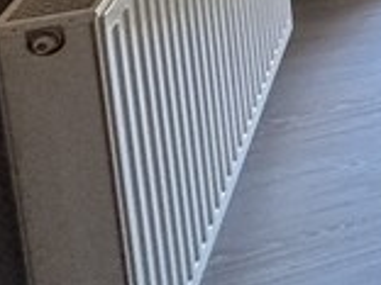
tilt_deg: -9.3
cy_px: -373
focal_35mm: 92
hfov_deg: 12.9
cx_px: 1028
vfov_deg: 12.8
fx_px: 1013
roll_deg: -2.9
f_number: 2.2
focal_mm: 2.22
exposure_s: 1/99
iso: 200
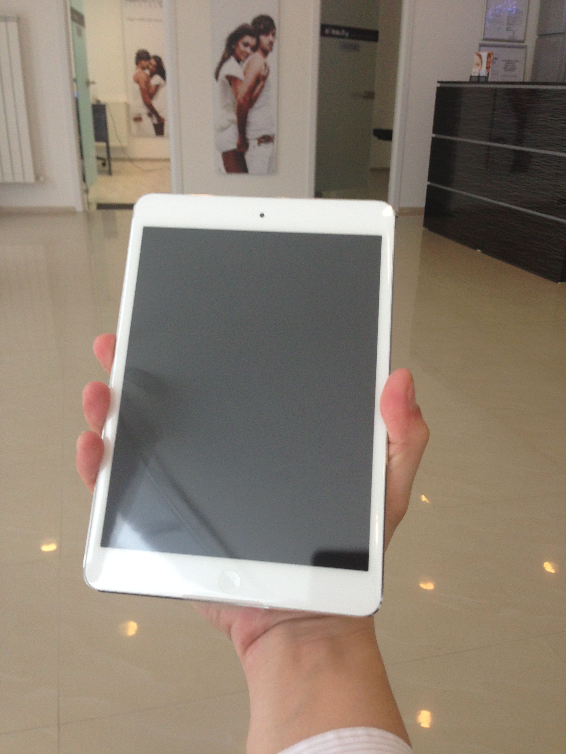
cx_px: 283
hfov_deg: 42.9
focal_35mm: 33
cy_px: 377
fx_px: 719
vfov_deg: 55.4
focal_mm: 4.13
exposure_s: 1/120
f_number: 2.4
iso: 80
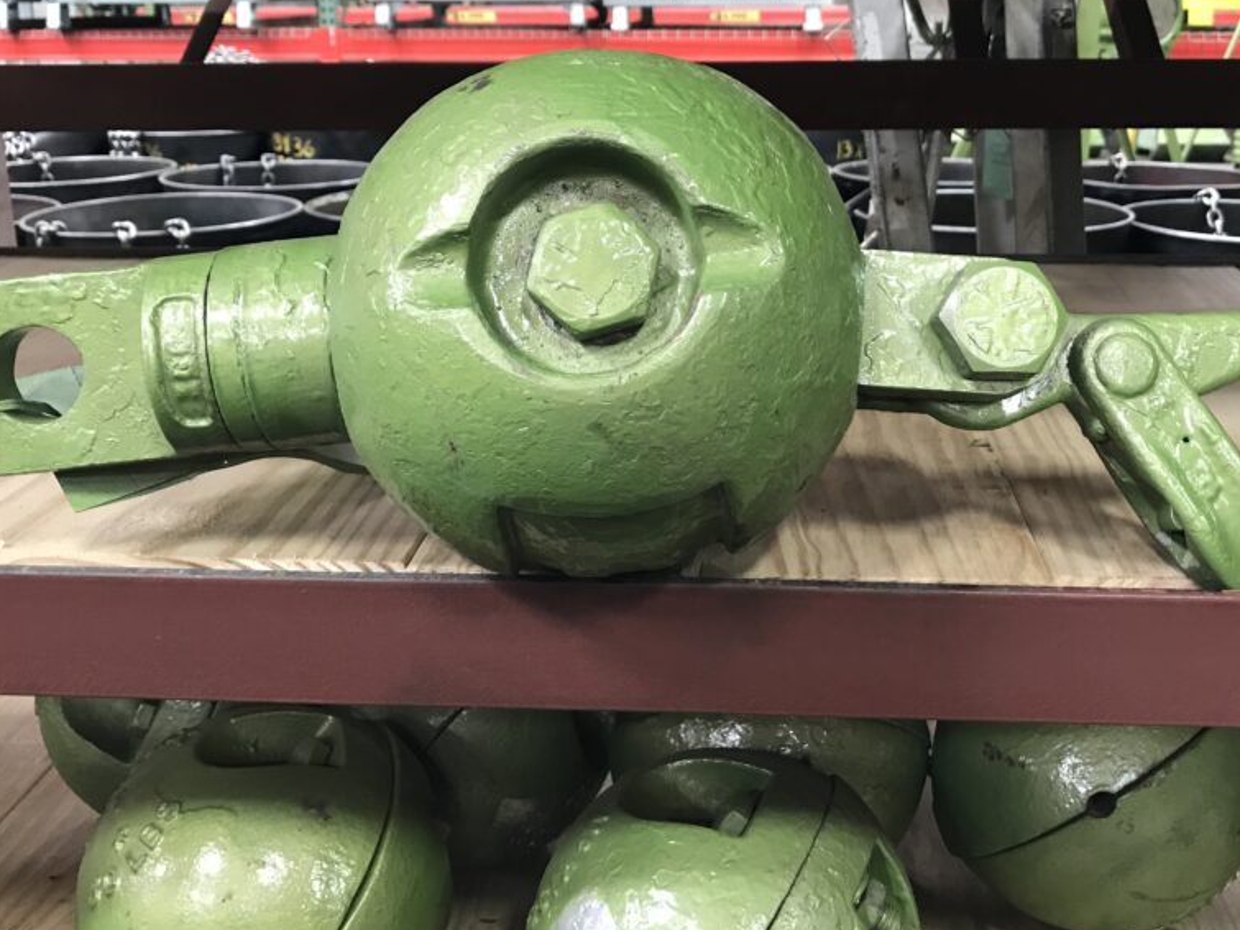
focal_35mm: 38
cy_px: 371
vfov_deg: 37.6
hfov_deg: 48.9
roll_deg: -0.3
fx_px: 1361
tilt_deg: -15.4
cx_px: 677
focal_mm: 3.99
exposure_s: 1/15
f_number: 1.8
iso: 50
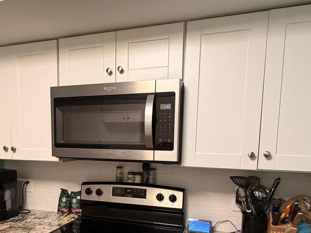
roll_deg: -0.4
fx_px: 252
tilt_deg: -5.7
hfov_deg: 63.2
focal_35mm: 28
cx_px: 134
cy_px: 170
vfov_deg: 48.2
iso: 320
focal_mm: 2.22
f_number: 2.2
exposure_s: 1/60
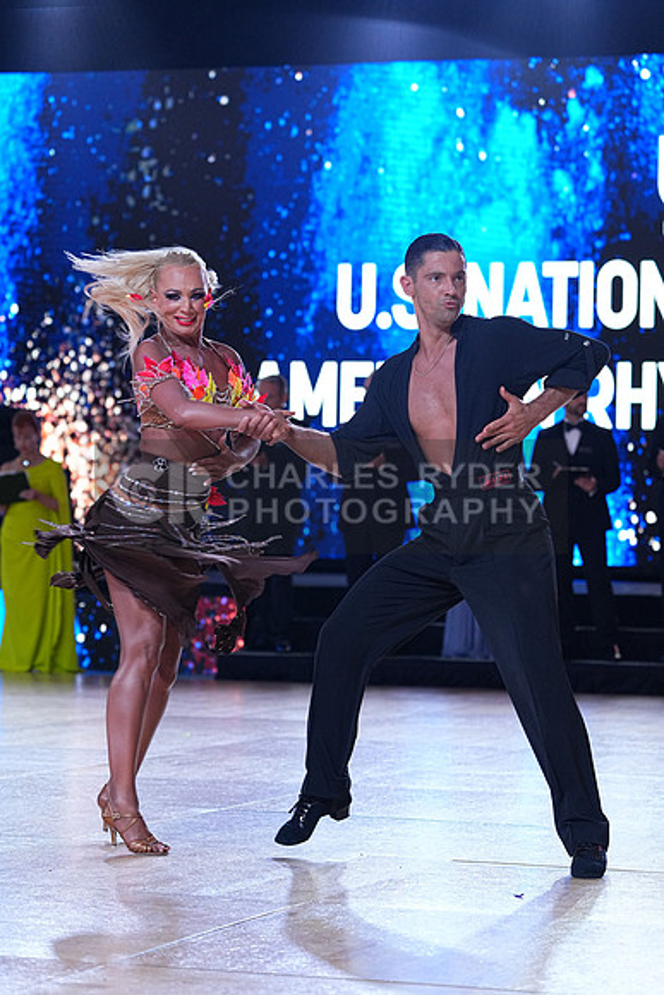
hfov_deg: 12.8
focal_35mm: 107
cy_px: 498
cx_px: 332
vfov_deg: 19.1
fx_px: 2958
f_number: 4
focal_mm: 107
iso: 1250
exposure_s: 1/500
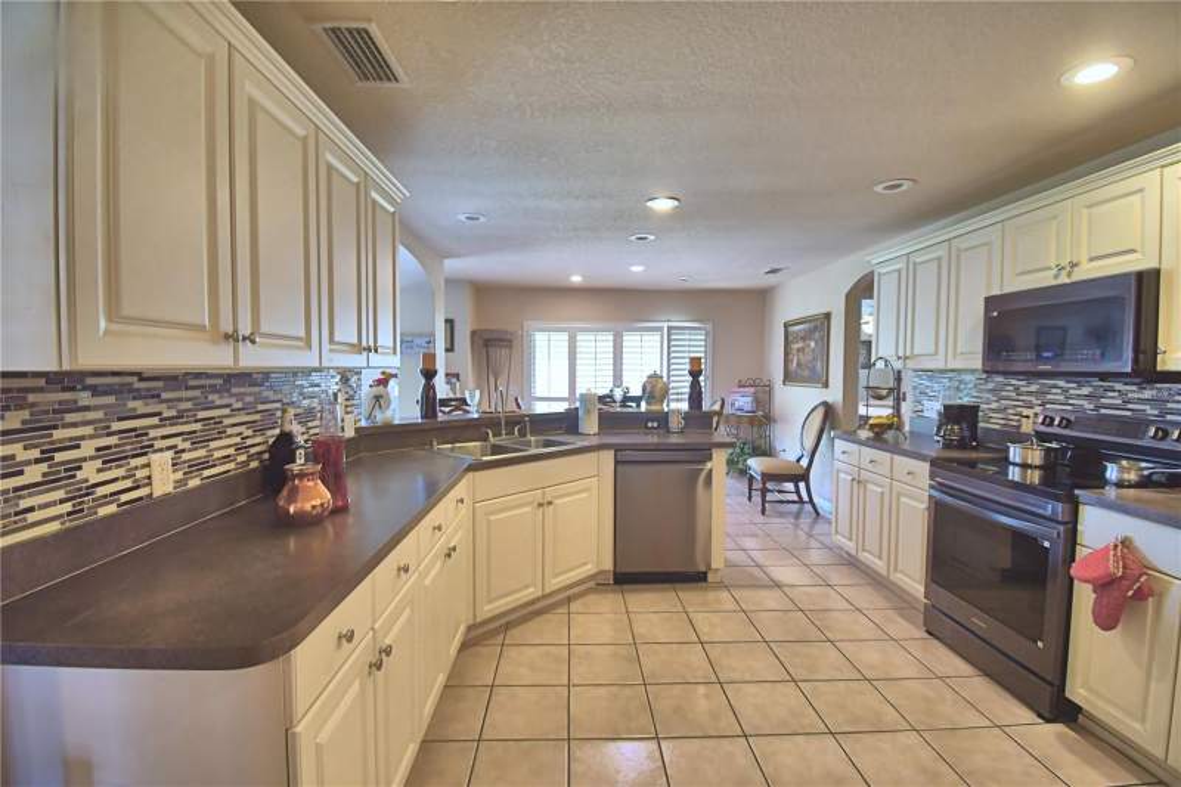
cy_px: 394
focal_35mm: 15
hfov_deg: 100.4
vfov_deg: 77.3
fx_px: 492
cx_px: 590
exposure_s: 1/30
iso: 400
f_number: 4.5
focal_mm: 10
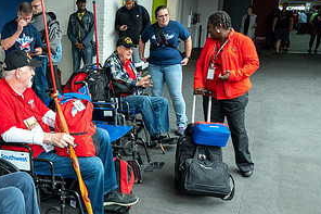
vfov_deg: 28.5
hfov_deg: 39.4
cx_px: 42
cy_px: 129
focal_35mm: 47
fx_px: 419
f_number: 11
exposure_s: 1/80
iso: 3200
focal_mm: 24
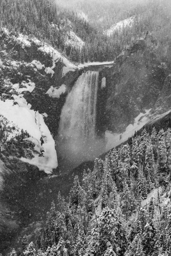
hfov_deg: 17.5
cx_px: 86
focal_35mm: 78
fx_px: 555
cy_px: 128
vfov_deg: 26.0
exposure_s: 1/200
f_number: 11
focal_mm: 78
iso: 400
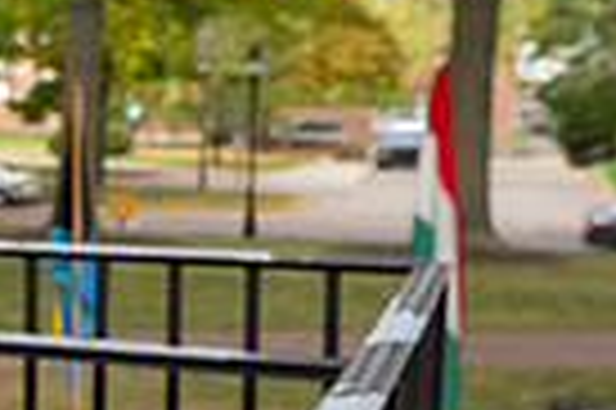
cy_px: 228
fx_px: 1487
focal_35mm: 87
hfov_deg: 17.5
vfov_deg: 15.7
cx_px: -585
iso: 1000
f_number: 4
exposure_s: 1/1000
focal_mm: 20.5
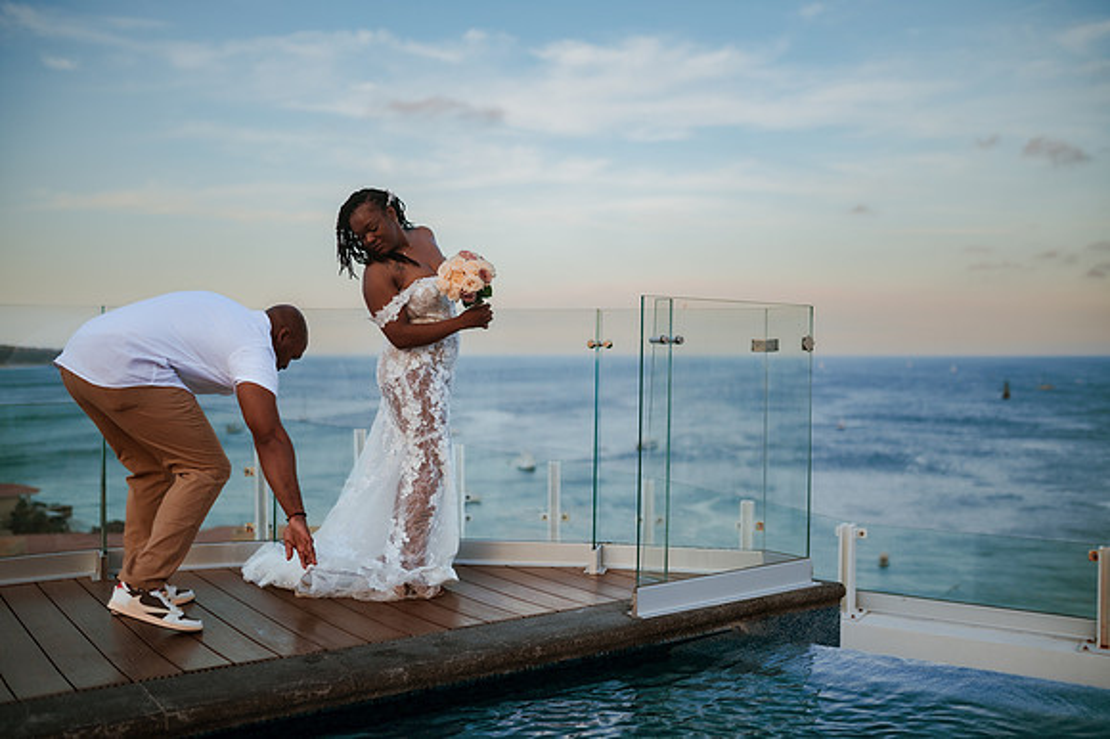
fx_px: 1079
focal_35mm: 35
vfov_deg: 37.8
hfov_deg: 54.5
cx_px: 555
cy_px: 370
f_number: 1.4
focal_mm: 35
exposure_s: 1/1600
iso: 160
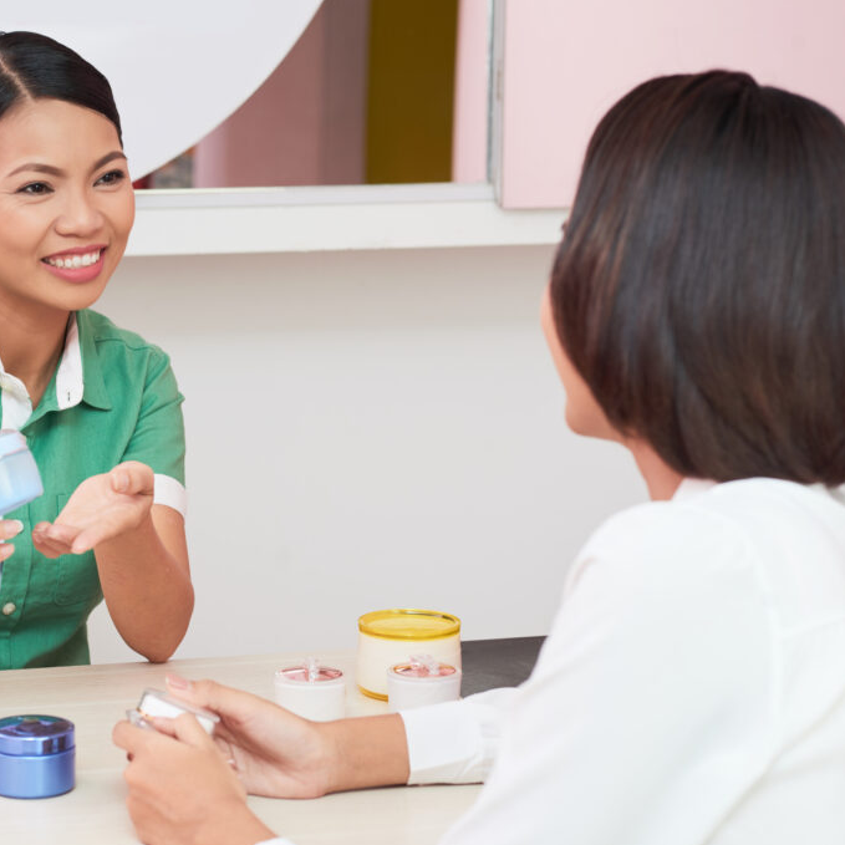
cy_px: 422
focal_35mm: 109
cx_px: 305
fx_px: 3010
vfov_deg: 16.0
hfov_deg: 16.0
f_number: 5.6
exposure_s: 1/125
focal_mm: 85
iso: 125
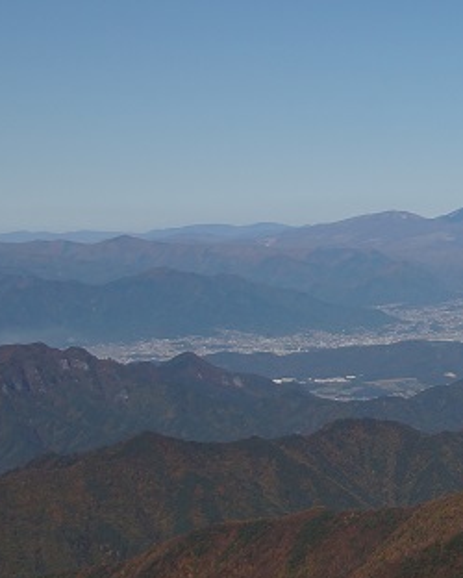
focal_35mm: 109
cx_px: 798
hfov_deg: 13.0
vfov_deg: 17.6
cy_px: 198
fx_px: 1865
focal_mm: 22
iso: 100
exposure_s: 1/500
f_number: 8
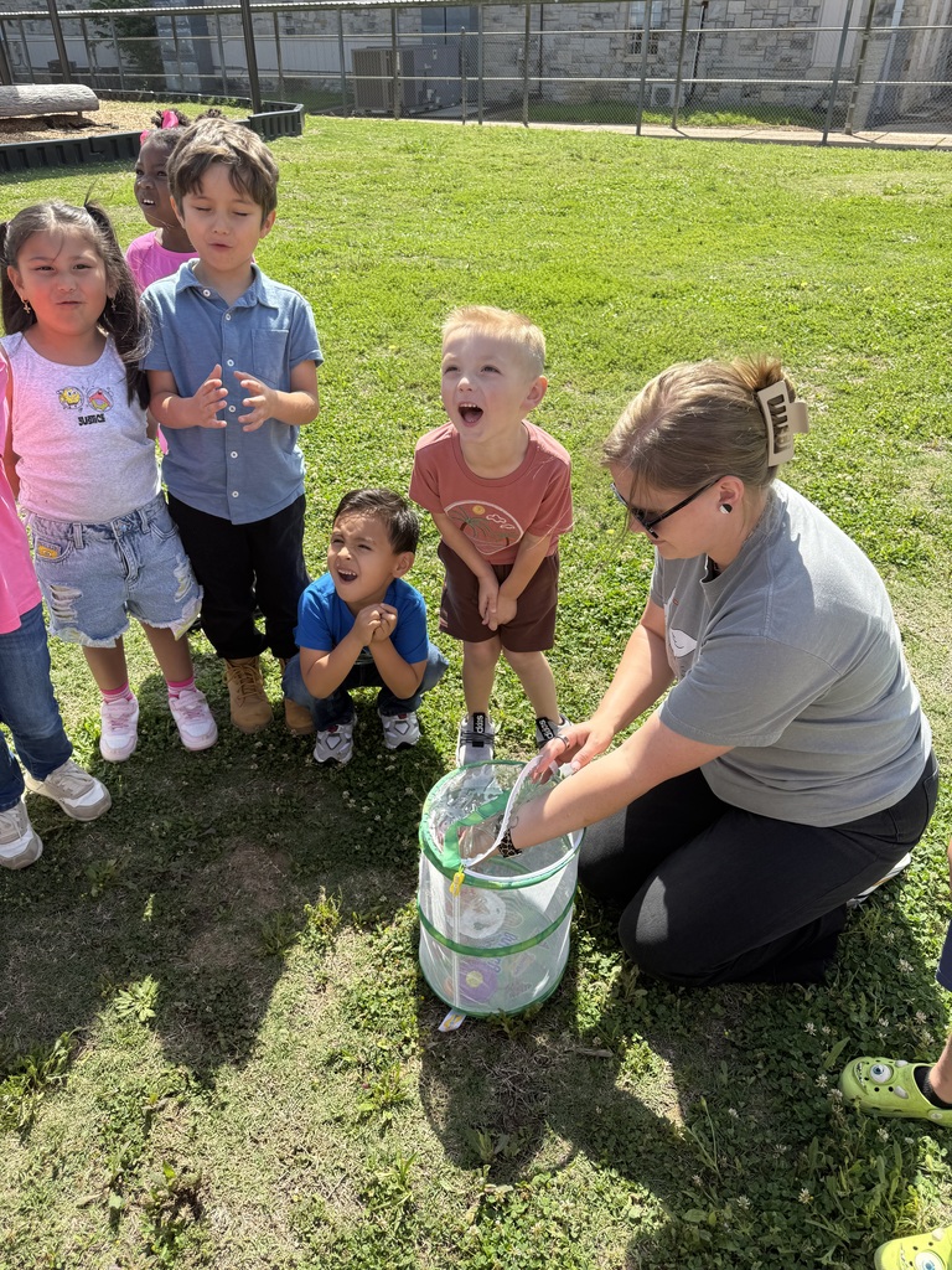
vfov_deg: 71.6
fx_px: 880
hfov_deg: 56.8
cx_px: 476
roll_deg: +0.5
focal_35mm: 24
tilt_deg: -31.4
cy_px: 635
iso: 80
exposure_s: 1/1493
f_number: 1.78
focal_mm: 6.76
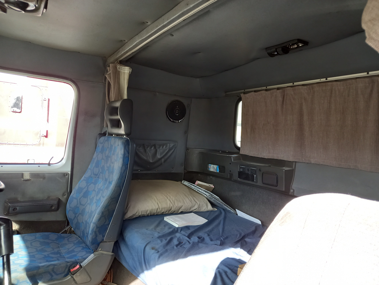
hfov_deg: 69.4
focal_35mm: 25
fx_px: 274
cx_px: 190
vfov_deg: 54.9
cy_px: 142
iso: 100
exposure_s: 1/59
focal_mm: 4.6
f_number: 2
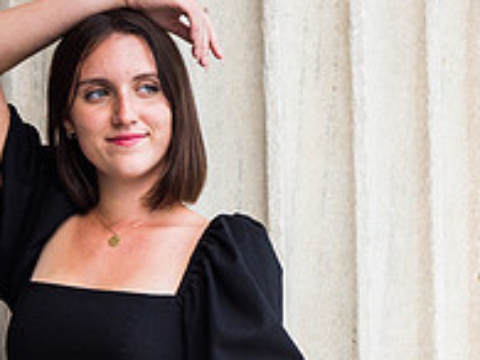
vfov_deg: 5.6
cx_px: 229
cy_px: 378
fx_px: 3631
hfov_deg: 7.6
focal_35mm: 262
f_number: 4
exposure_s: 1/320
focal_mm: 43
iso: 400
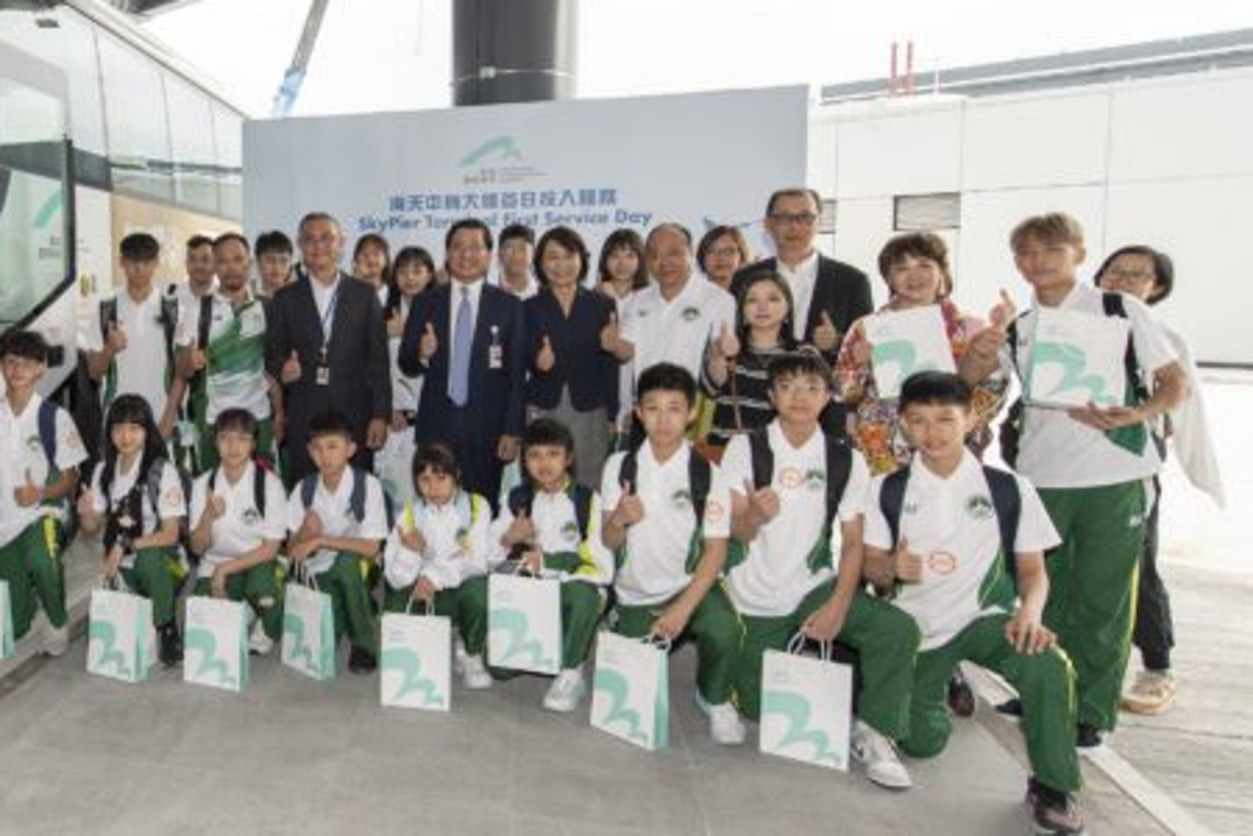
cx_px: 239
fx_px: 1009
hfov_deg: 58.5
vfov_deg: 44.8
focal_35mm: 29
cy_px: 346
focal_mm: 17
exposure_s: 1/160
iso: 100
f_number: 5.6
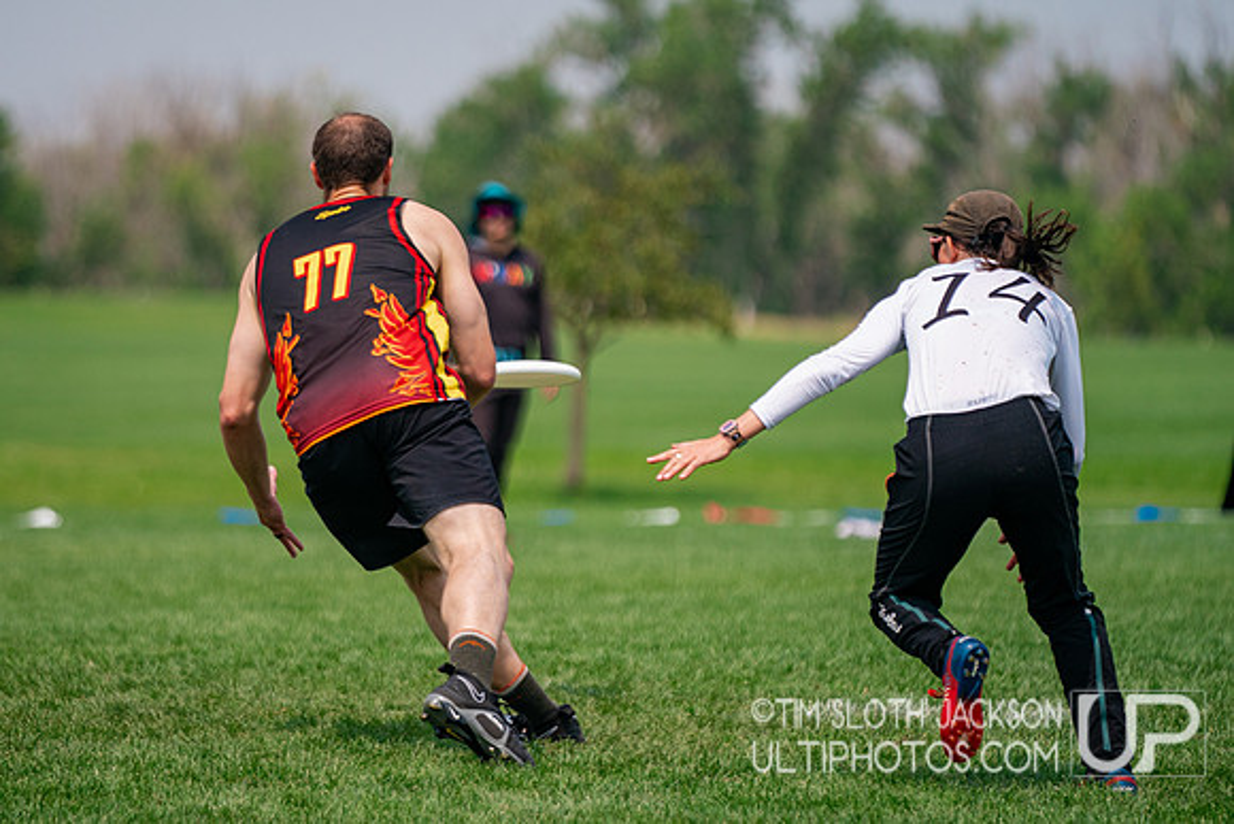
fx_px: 9451
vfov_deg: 5.0
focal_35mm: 276
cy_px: 400
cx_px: 434
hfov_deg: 7.5
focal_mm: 200
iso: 400
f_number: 2.8
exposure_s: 1/6400
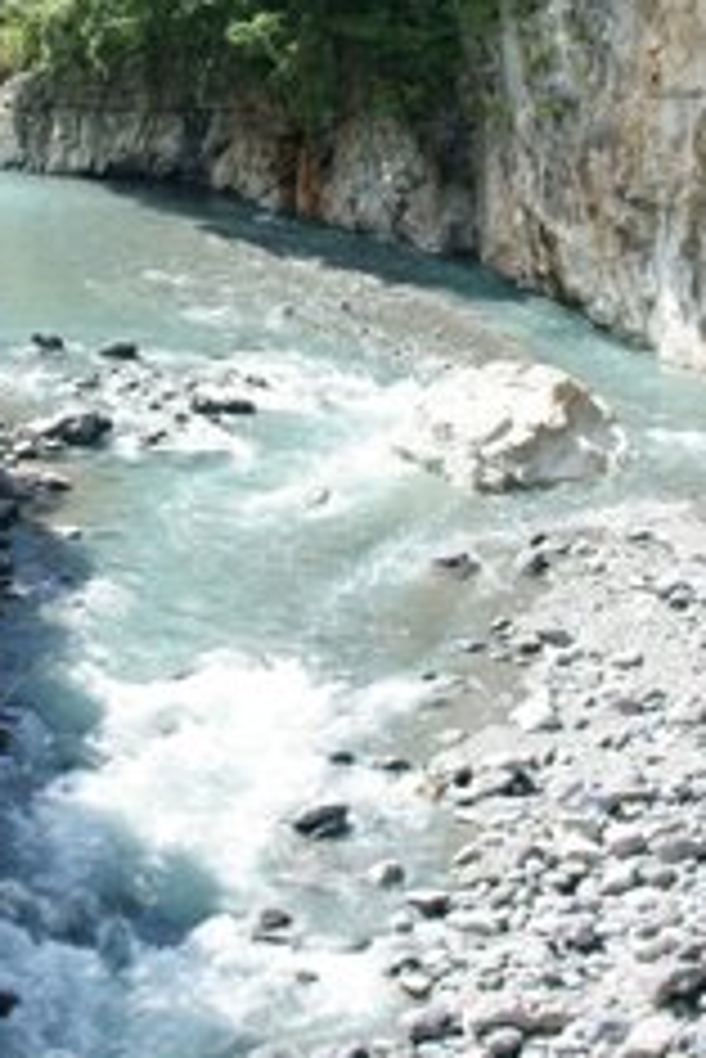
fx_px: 2702
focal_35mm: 92
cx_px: 157
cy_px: 45
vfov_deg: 21.5
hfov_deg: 14.8
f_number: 5
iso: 200
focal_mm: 30
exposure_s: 1/500
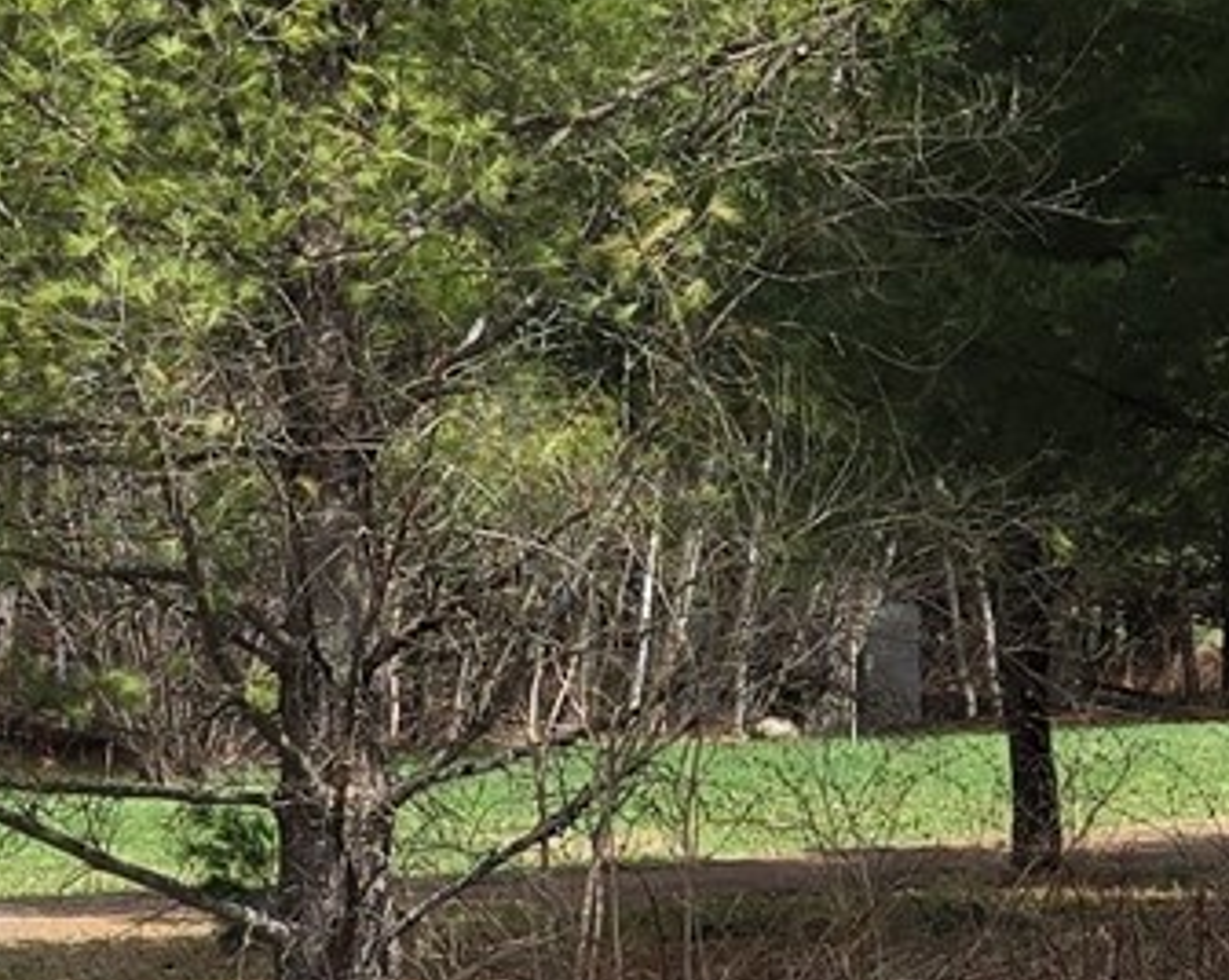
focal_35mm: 137
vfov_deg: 11.2
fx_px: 4977
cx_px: 651
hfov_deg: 14.1
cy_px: 804
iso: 25
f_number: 1.8
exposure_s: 1/1350
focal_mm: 5.4
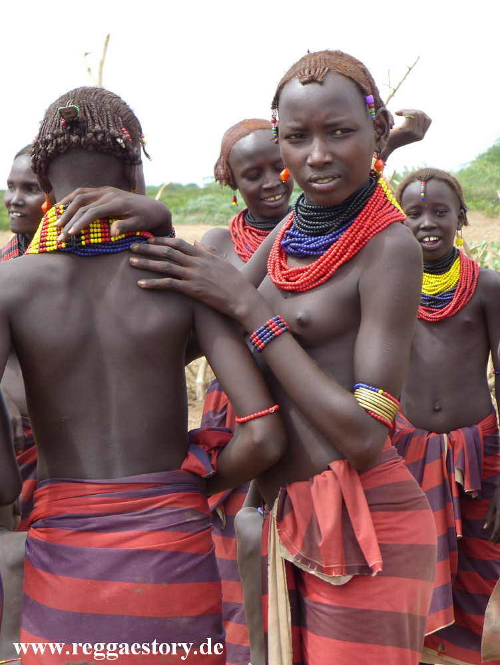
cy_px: 332
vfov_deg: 16.3
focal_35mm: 121
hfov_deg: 12.3
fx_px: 2328
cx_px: 250
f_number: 4
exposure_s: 1/320
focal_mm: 21.8
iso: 100
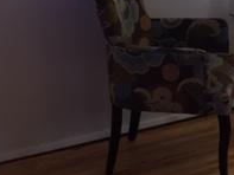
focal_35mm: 94
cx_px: 331
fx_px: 636
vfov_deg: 15.1
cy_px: -48
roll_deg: -2.6
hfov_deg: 18.8
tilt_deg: -7.2
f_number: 2.2
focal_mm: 4.15
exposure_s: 1/30
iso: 125
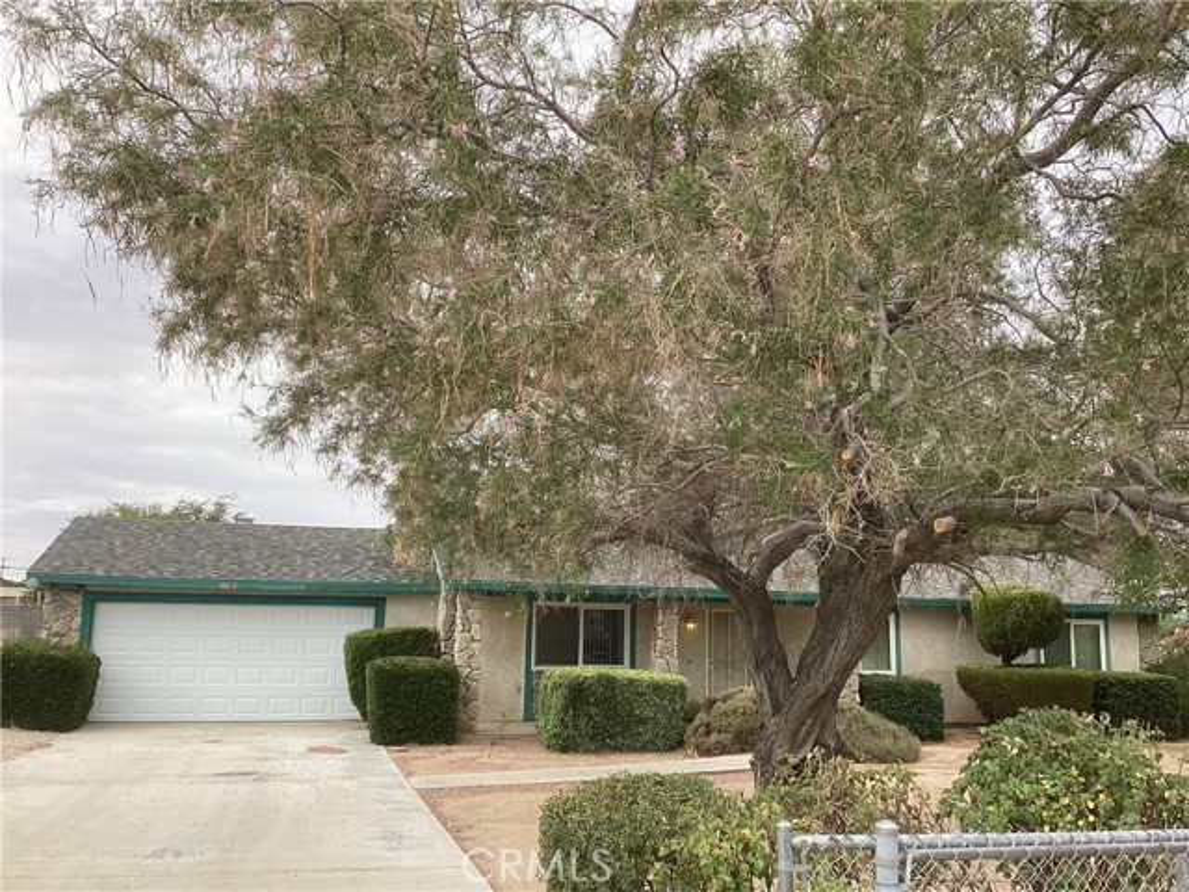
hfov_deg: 58.4
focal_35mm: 31
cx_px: 594
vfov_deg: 45.4
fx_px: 1065
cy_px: 446
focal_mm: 3.3
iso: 25
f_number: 2.4
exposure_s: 1/275
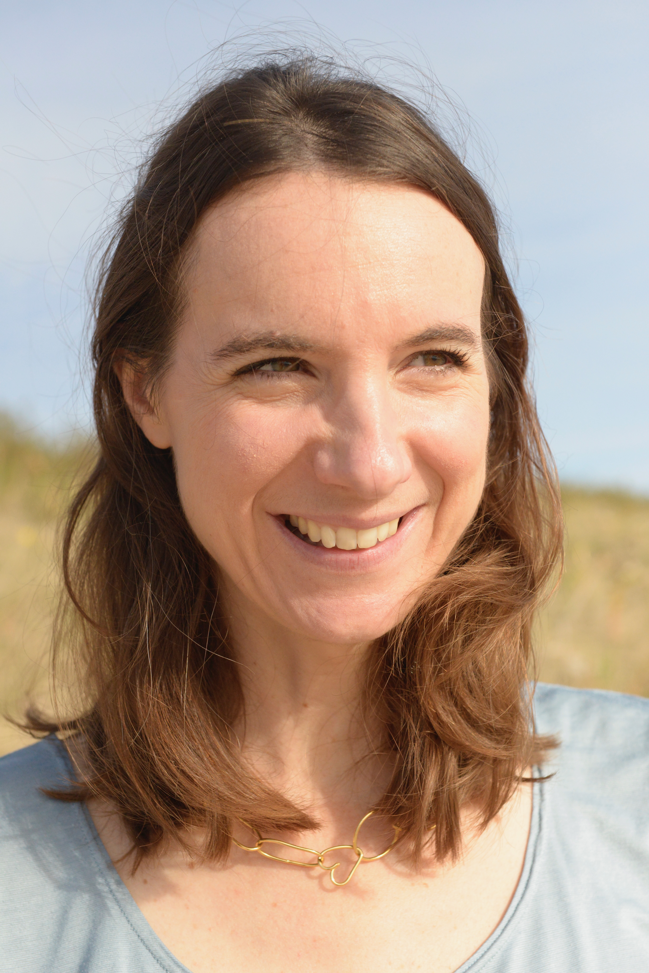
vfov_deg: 28.8
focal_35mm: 70
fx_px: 1891
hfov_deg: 19.5
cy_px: 486
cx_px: 324
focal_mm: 70
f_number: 8
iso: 2000
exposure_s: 1/5000
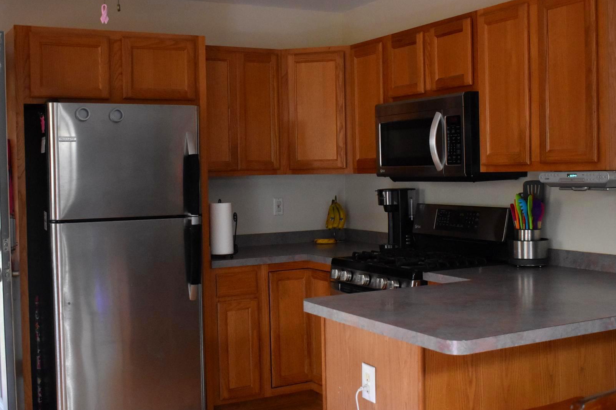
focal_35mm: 46
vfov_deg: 29.2
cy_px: 199
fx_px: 787
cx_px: 314
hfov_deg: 42.8
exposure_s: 1/125
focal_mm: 24
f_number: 4
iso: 3600
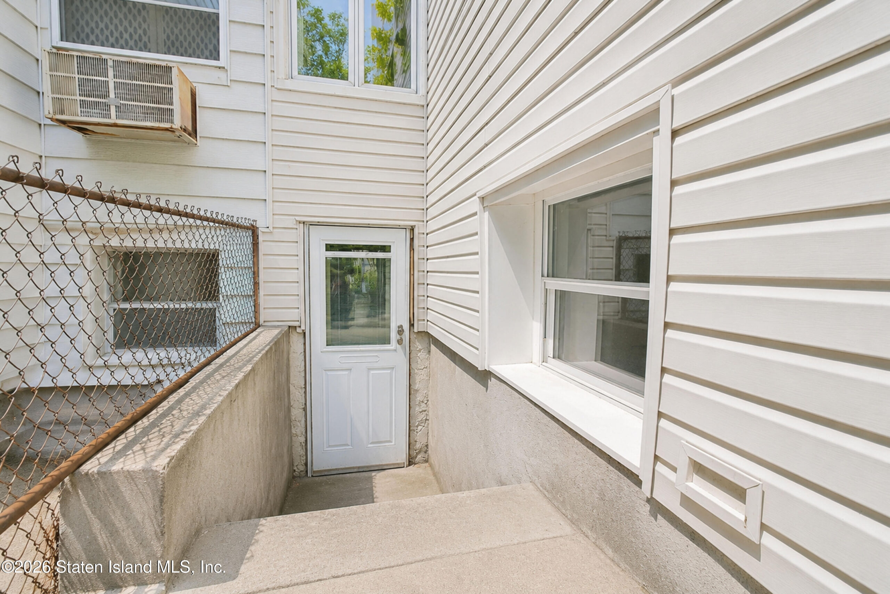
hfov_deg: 100.4
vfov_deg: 77.3
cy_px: 297
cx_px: 445
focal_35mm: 15
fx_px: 371
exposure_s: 1/125
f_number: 7.1
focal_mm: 10
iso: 640
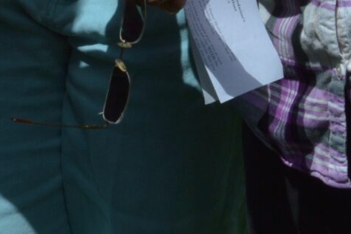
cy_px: -359
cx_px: 82
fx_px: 6169
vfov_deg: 2.2
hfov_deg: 3.3
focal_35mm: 633
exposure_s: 1/1250
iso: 200
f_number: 9
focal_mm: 78
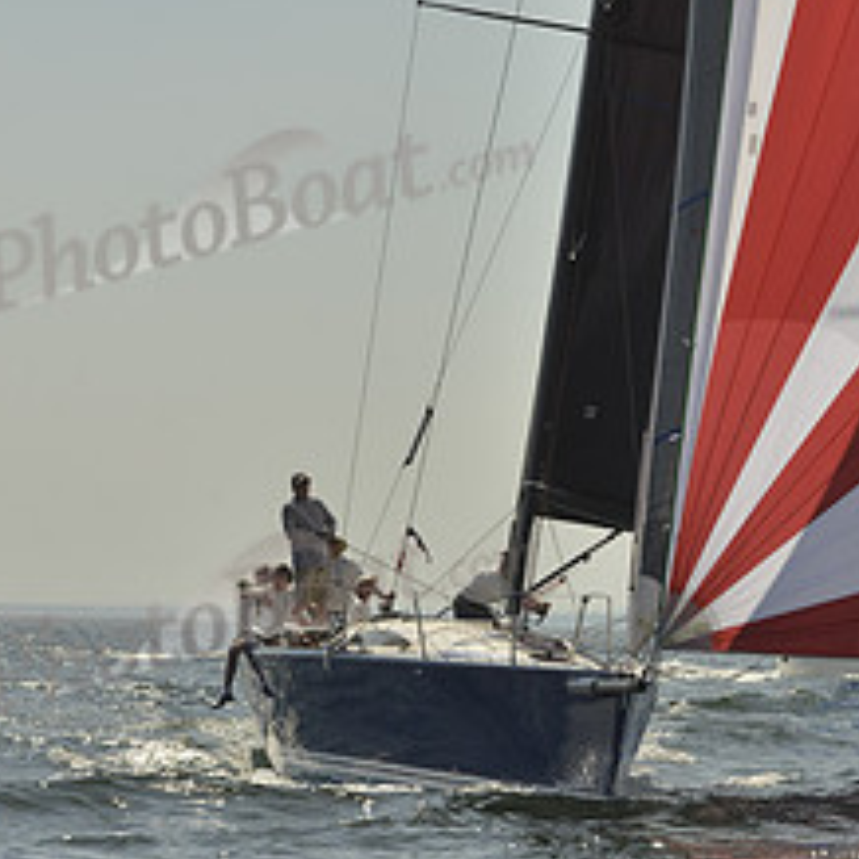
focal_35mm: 158
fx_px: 4436
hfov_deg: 11.0
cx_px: 739
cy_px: -47
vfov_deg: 10.9
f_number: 9
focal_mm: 70
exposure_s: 1/1250
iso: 200
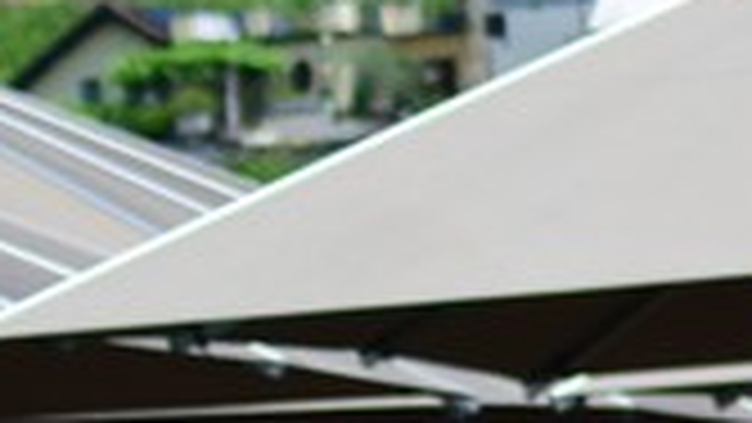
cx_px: 1968
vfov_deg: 1.8
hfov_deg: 3.2
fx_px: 13442
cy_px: 1114
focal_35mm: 674
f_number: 4
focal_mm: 70
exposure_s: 1/1600
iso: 200
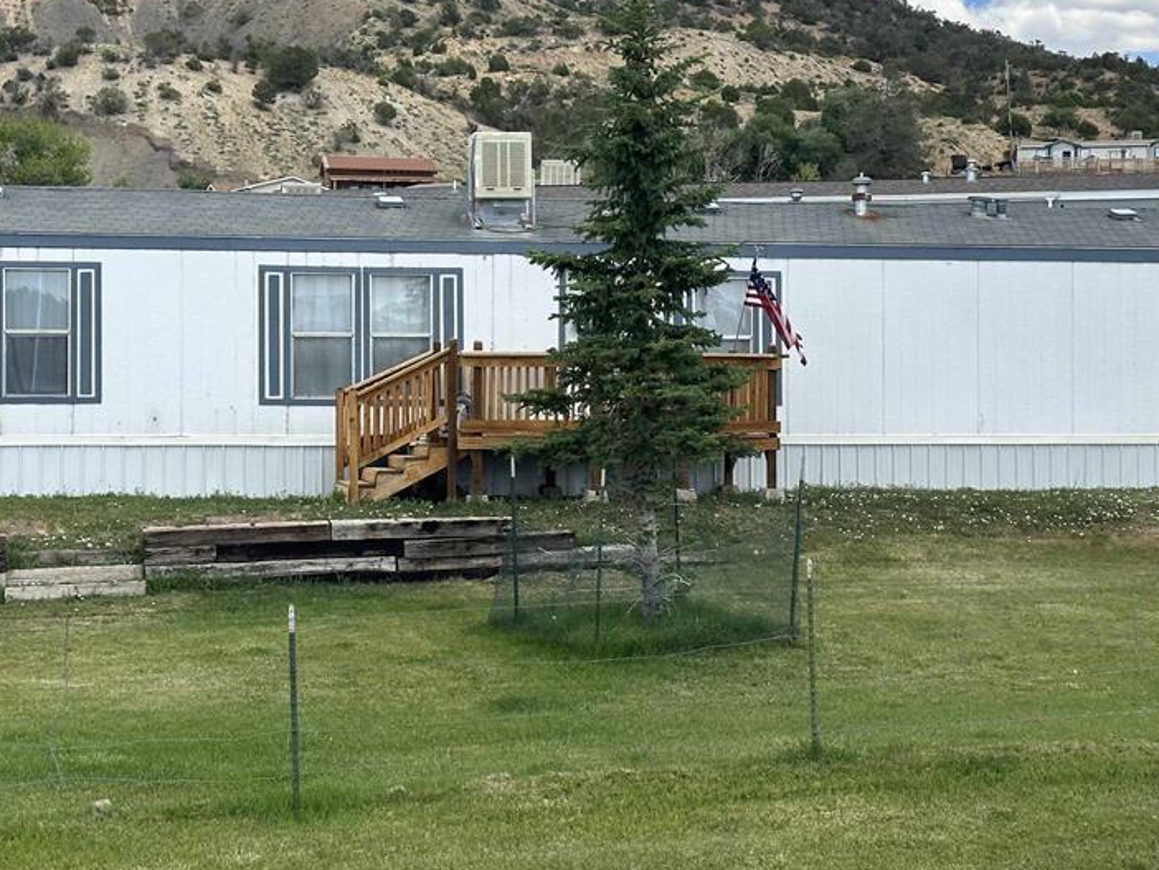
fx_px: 2345
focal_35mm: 70
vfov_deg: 21.0
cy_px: 375
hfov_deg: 27.8
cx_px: 622
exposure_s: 1/2203
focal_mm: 6.86
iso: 64
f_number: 1.78
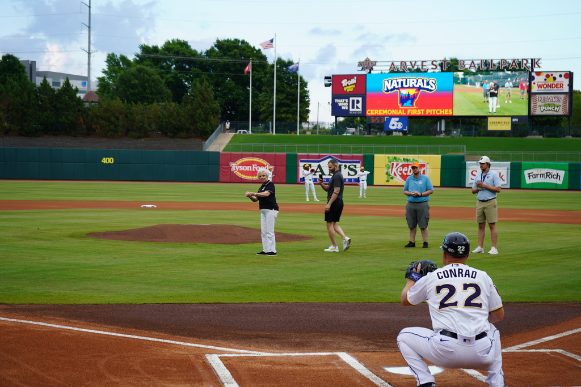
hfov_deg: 28.8
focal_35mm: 70
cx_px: 290
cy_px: 194
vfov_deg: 19.5
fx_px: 1130
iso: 100
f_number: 6.3
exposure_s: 1/100
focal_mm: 70
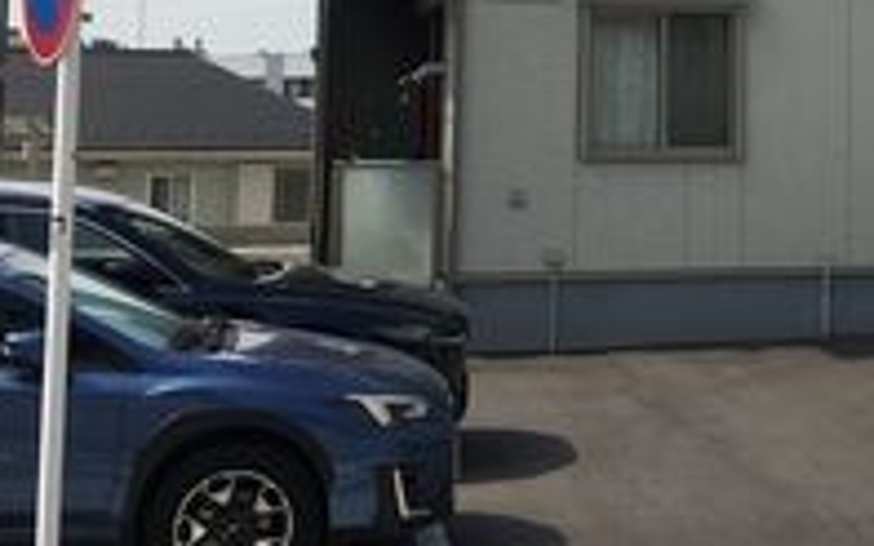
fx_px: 1857
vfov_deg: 16.3
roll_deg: -0.2
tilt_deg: +7.0
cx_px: 865
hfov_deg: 25.2
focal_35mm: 78
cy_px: -38
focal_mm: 4.15
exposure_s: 1/1748
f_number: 2.2
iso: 25
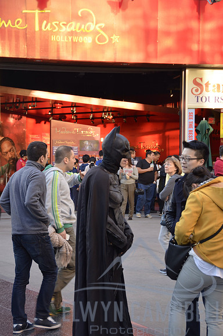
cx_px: 112
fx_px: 868
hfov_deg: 14.6
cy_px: 168
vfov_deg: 22.0
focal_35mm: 93
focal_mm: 62
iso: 500
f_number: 5
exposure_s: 1/60
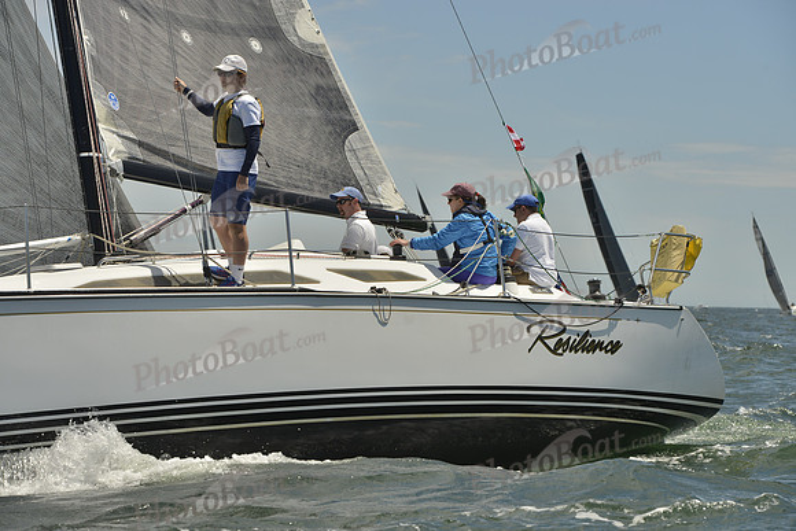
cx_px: 398
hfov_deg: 15.8
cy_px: 266
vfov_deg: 10.6
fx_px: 2875
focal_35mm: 130
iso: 280
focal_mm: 130
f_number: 9
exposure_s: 1/1600
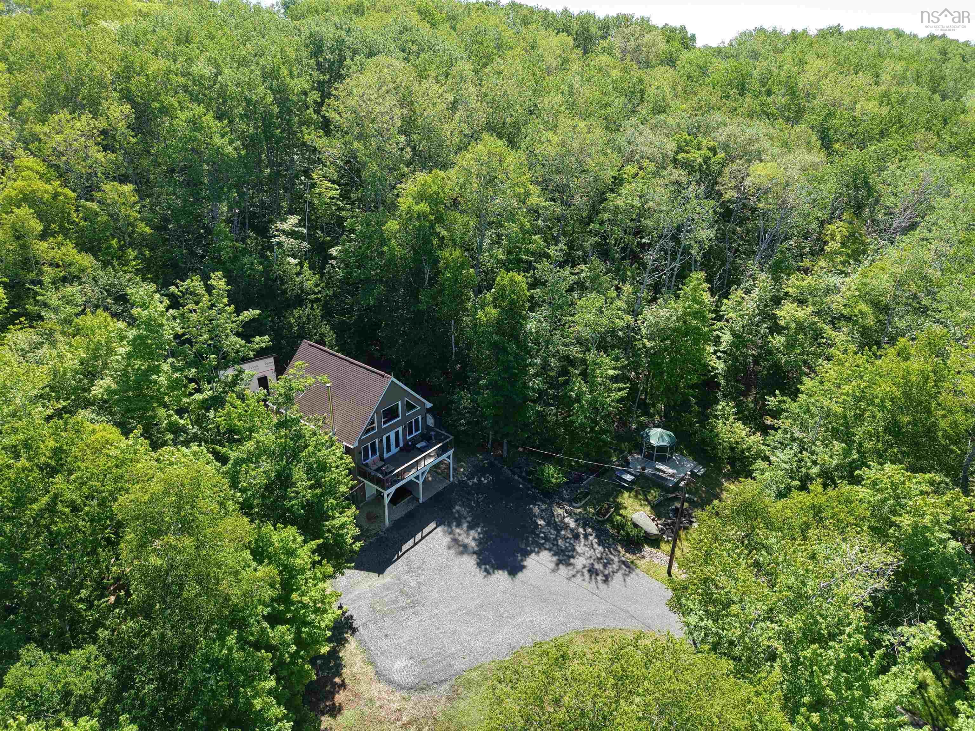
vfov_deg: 56.8
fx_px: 676
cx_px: 488
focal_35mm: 24
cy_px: 366
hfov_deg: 71.6
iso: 100
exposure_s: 1/725
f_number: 1.8
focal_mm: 8.67
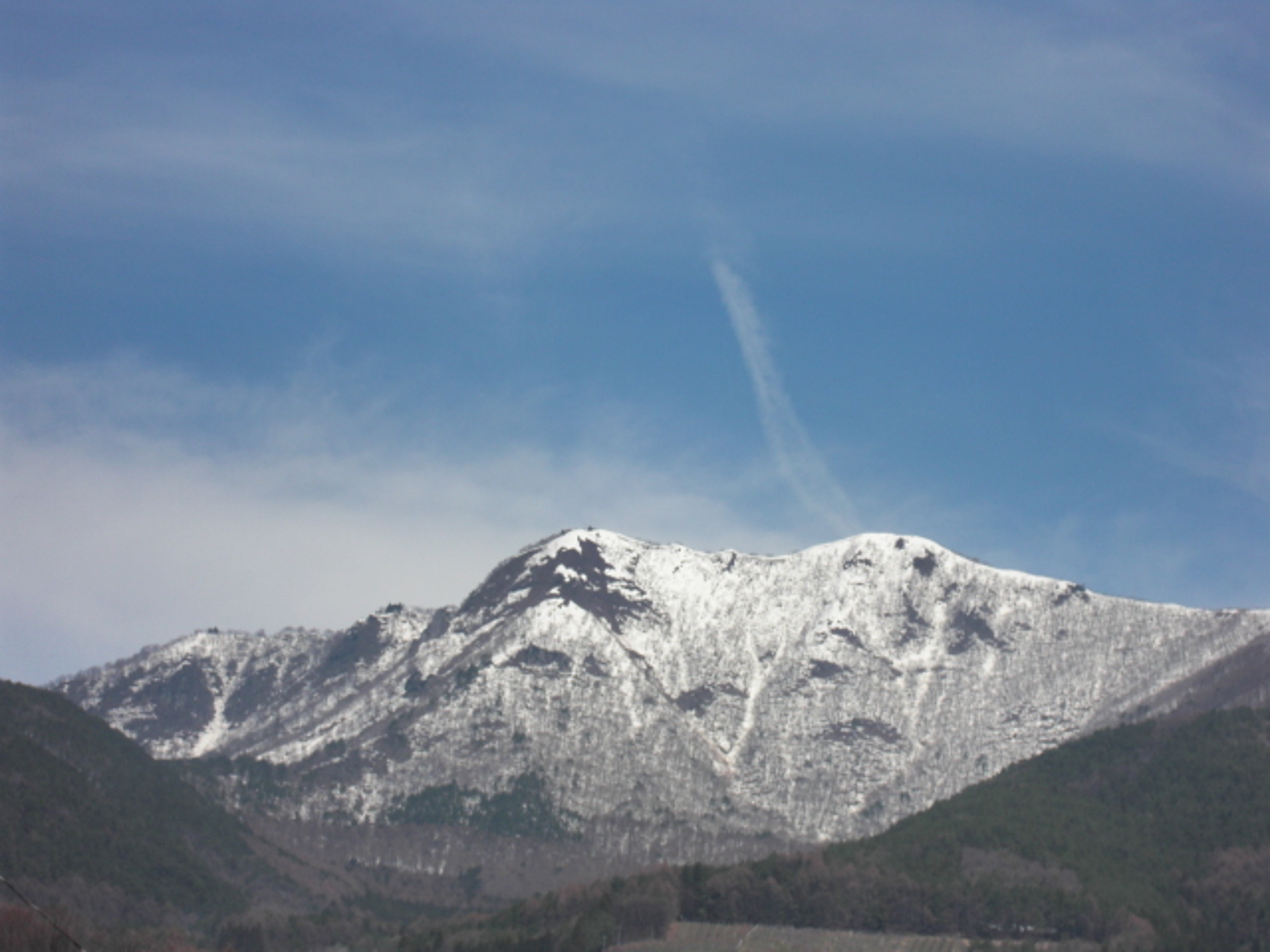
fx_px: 4109
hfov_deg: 17.6
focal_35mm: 112
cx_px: 635
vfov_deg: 13.2
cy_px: 476
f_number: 5.8
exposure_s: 1/640
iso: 50
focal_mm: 19.6
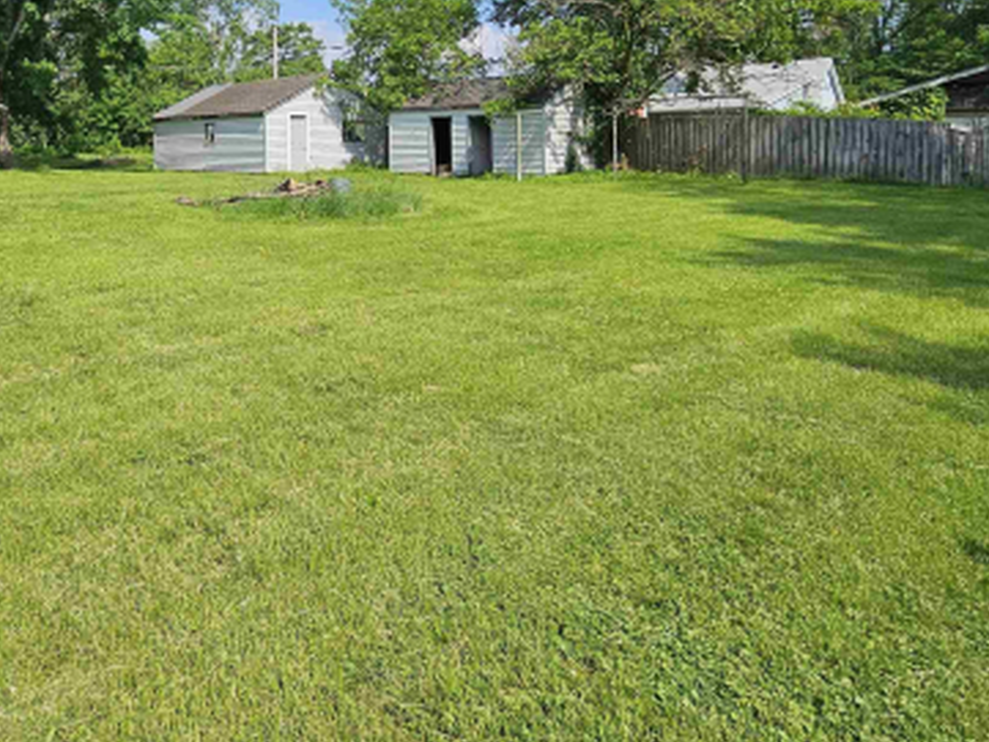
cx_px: 251
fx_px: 686
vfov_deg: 53.0
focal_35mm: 24
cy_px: 145
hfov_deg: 67.2
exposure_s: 1/2737
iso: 50
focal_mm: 2.2
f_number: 2.2
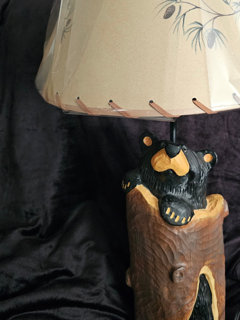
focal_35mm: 36
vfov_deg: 51.0
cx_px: 181
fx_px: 333
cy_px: 127
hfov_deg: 38.6
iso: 1000
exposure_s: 1/120
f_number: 1.7
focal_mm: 6.3
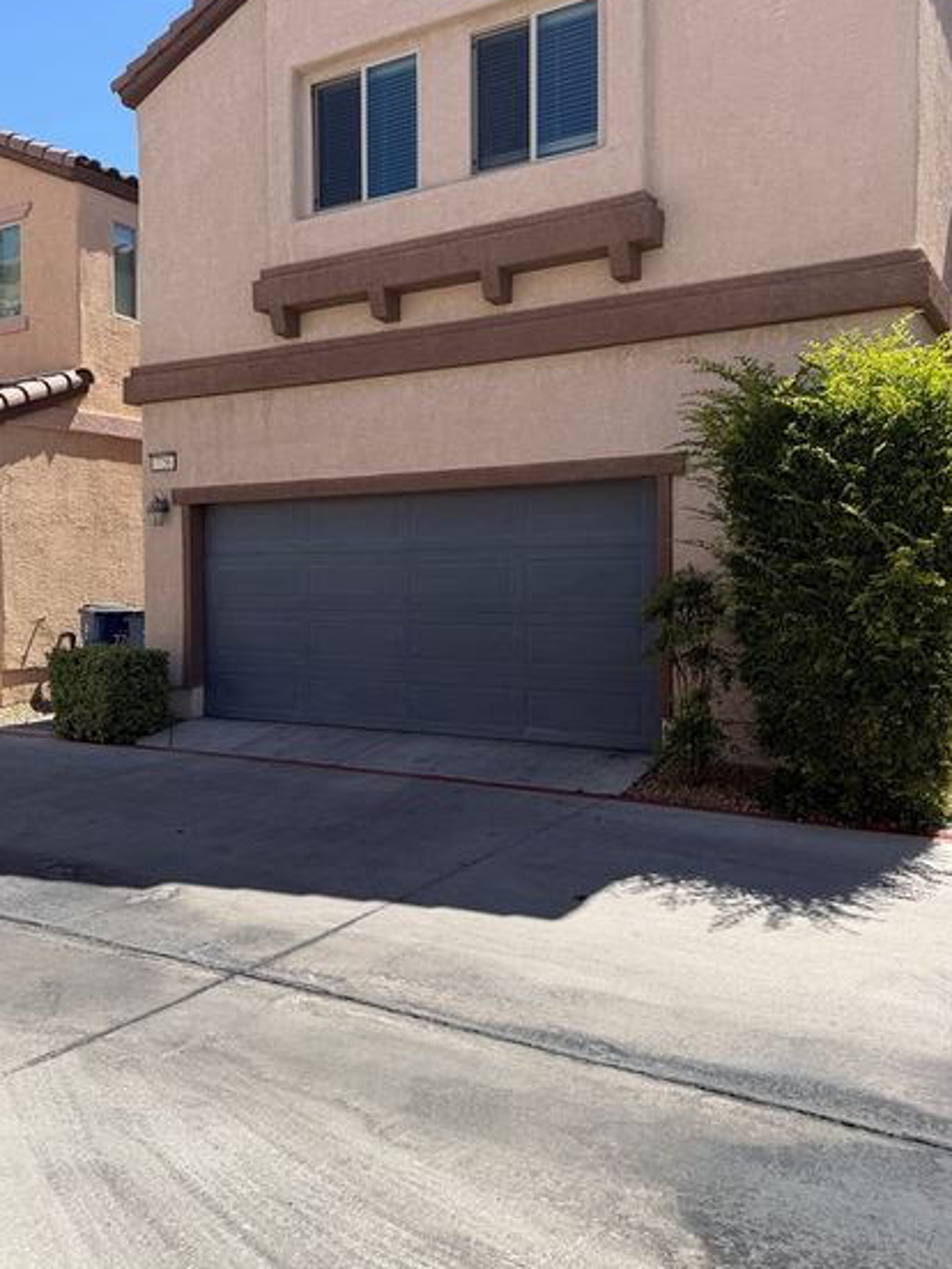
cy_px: 622
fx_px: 1063
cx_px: 462
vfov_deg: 61.7
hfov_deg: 48.2
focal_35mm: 29
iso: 80
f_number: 1.78
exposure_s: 1/3953
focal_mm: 6.76
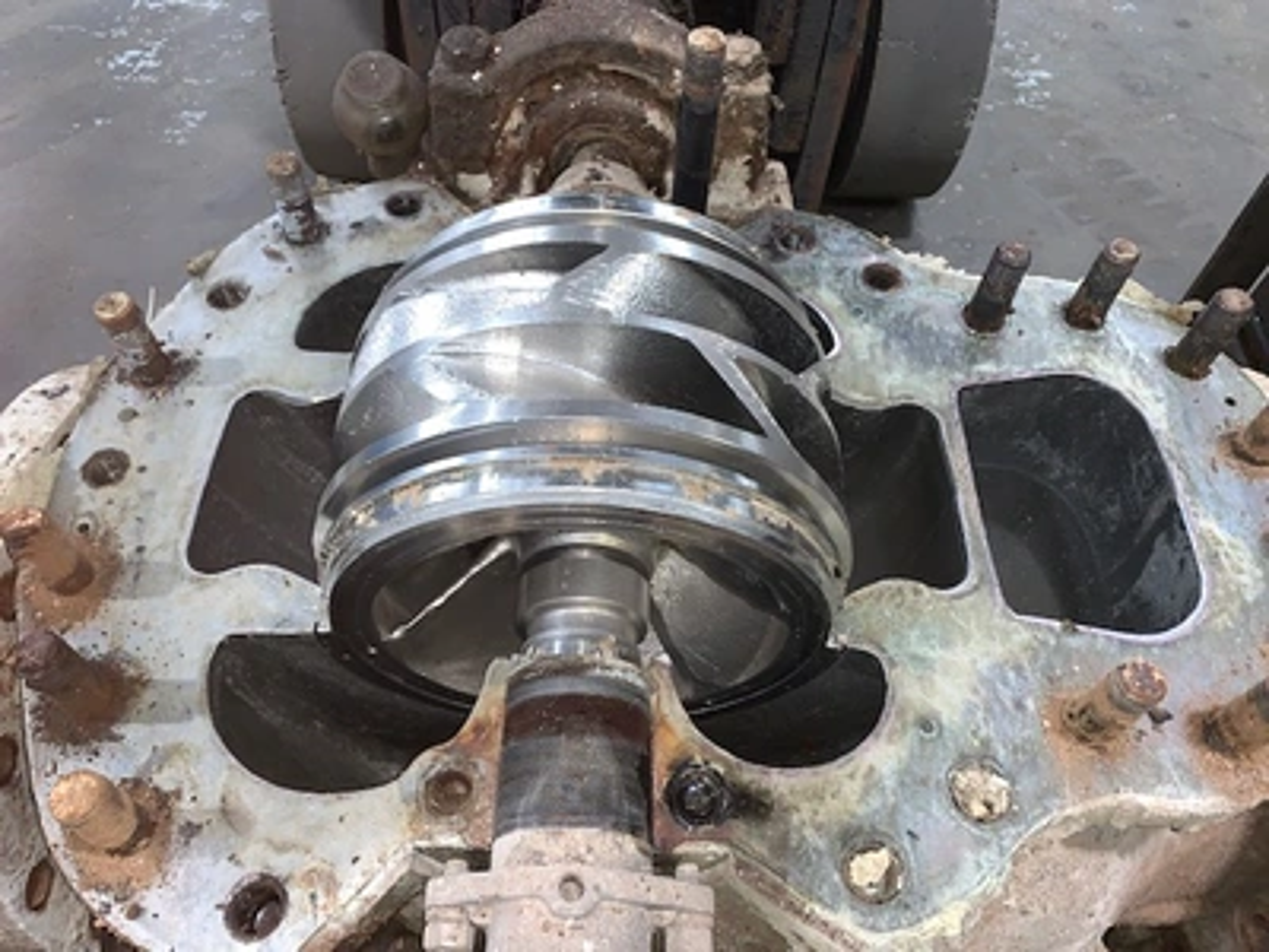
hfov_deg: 67.3
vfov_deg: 53.1
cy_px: 476
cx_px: 634
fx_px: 953
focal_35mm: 26
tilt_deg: -55.2
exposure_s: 1/17
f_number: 1.8
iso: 50
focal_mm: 4.25
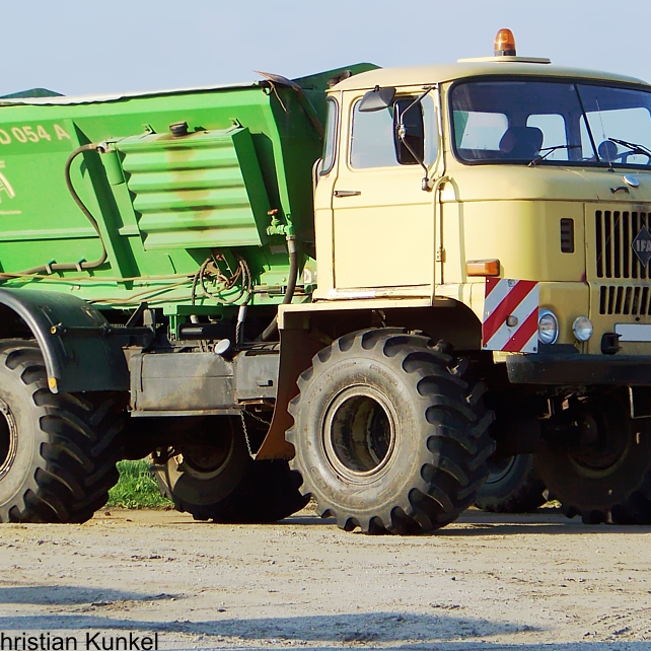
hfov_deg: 9.1
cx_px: 300
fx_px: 4106
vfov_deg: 9.1
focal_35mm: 193
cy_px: 271
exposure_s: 1/640
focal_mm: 22.2
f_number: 3.2
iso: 70
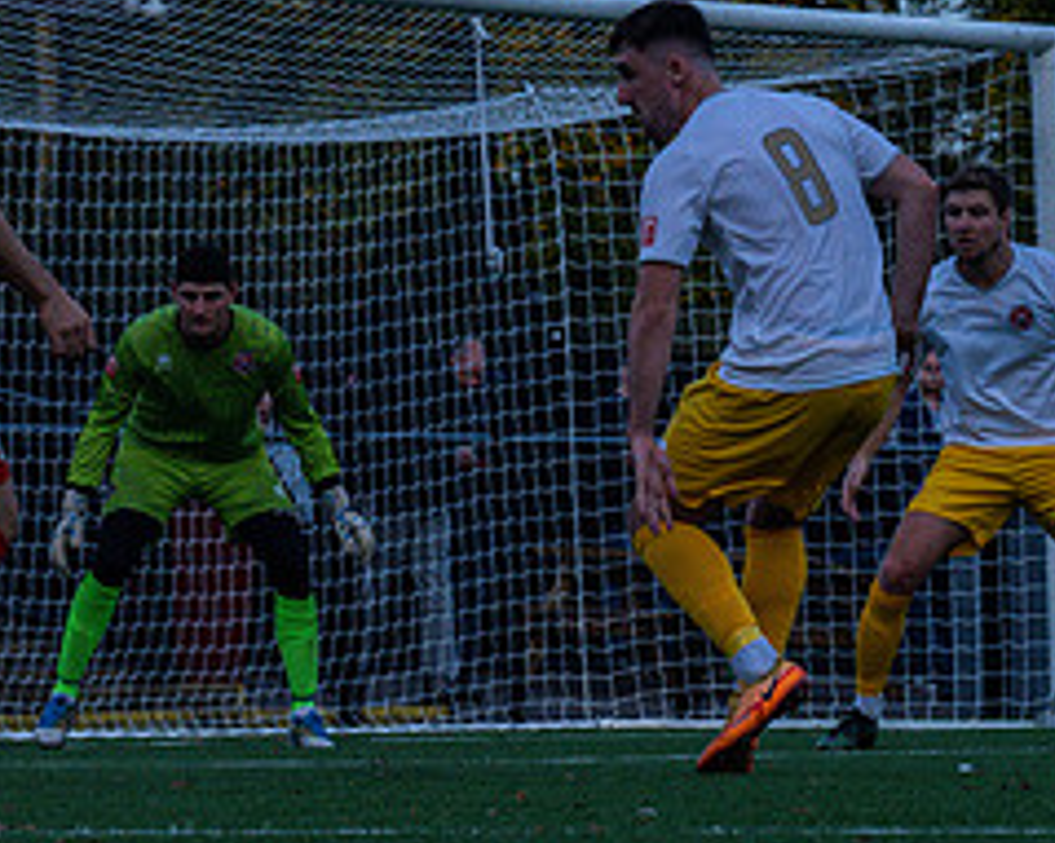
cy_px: 108
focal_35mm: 390
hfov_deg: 5.0
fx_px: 12172
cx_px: 134
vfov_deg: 4.0
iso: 800
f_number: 8
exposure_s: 1/2000
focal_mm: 135
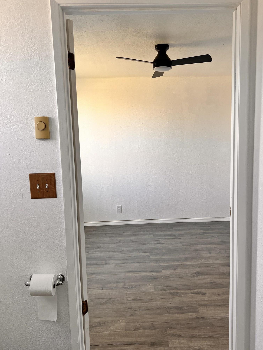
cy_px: 180
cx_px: 148
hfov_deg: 46.7
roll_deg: +1.2
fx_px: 304
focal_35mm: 30
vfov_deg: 60.0
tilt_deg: -7.4
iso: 100
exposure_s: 1/121
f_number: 1.5
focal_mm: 5.7
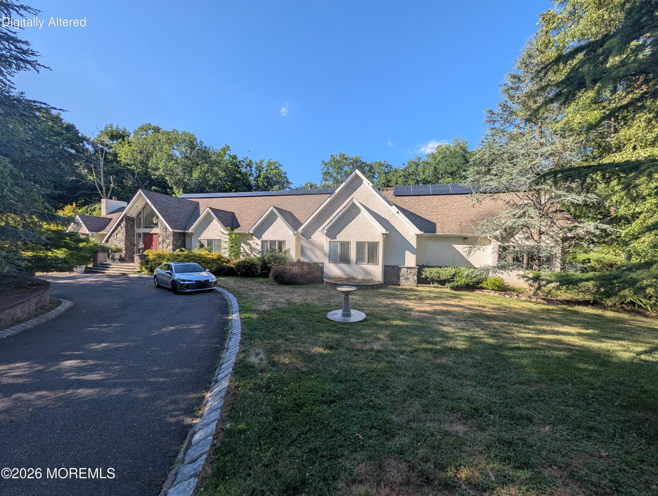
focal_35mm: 12
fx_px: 228
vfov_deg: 94.6
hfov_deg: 110.5
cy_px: 248
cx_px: 329
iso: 37
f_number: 1.95
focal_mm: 2.23
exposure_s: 1/964
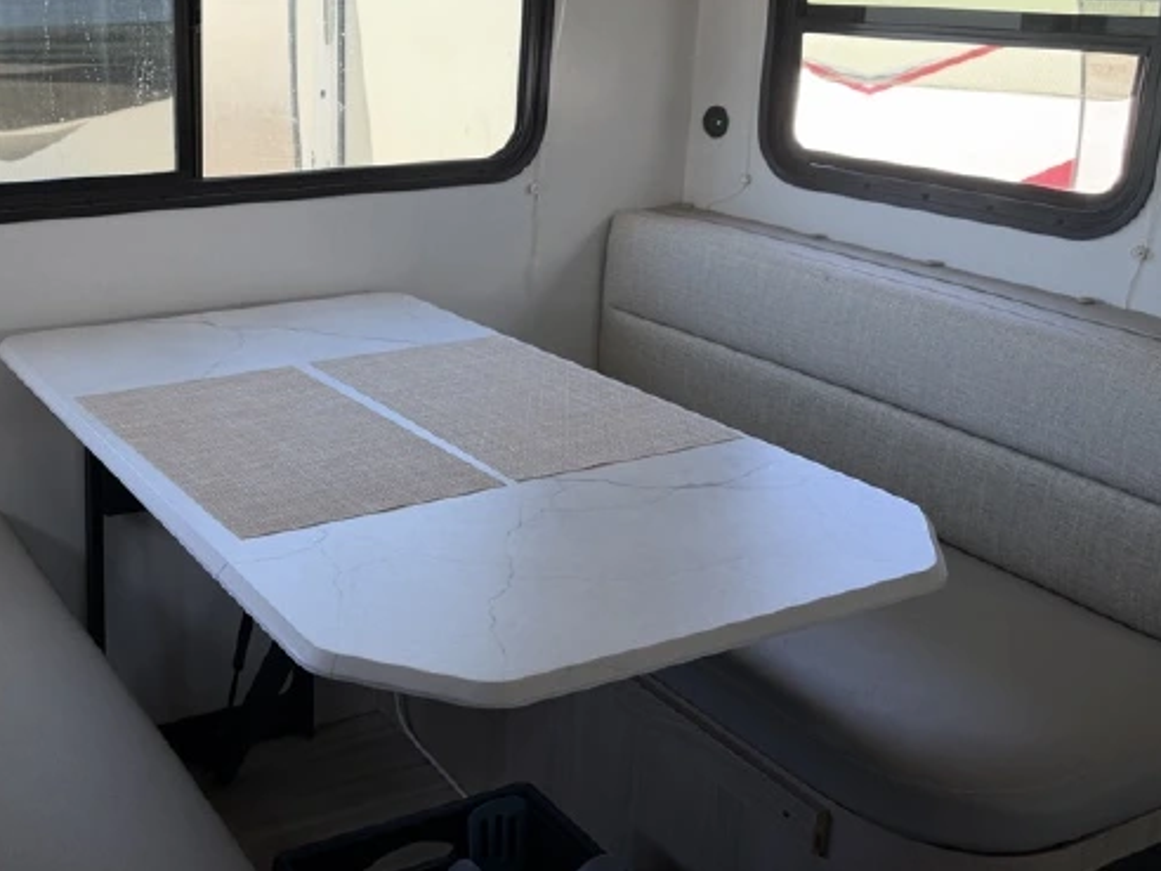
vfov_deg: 36.4
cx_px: 241
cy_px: 281
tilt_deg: -10.4
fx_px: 1308
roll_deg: +1.1
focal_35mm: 39
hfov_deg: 45.6
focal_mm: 6.76
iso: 64
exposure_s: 1/121
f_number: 1.78
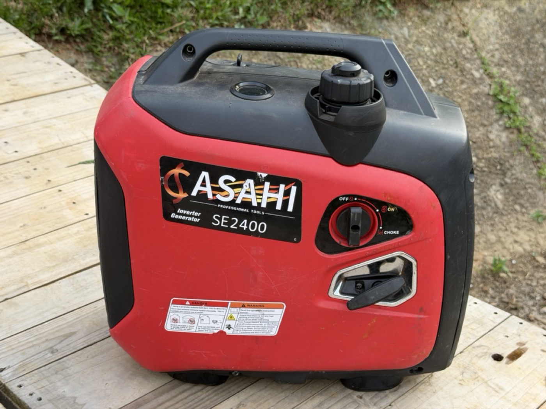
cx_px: 273
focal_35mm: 48
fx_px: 757
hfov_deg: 39.7
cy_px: 204
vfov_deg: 30.3
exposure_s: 1/247
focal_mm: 6.76
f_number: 1.78
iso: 64
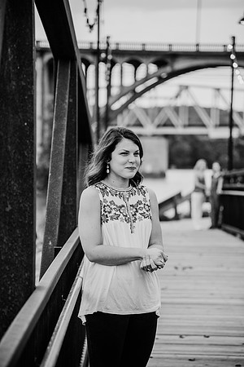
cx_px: 122
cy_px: 184
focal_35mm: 120
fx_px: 1220
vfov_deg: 17.1
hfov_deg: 11.4
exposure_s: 1/640
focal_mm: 120
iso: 400
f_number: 4
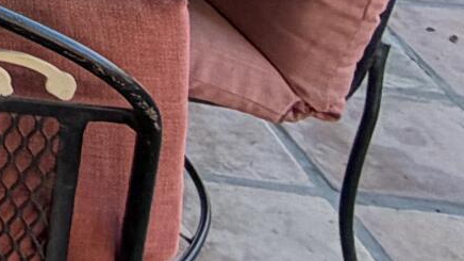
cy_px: -532
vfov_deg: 9.2
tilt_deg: -7.1
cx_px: -815
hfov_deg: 12.5
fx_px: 1292
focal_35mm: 105
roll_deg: +4.3
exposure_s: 1/121
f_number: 2.2
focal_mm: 2.22
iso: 80
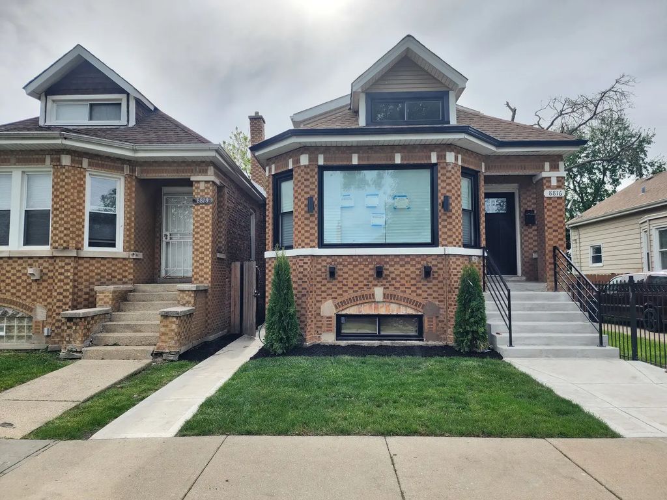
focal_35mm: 23
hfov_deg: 73.9
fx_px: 443
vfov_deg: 58.9
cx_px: 334
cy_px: 250
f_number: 1.8
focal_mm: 6.4
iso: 12
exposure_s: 1/287
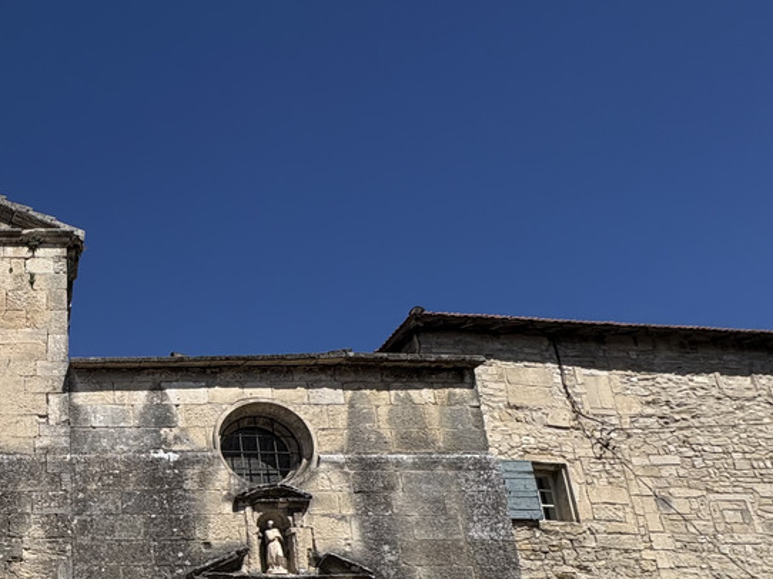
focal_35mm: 31
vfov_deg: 40.4
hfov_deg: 48.9
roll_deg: +1.5
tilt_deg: +11.1
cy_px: 565
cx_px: 16
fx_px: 692
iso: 50
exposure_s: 1/3106
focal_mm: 2.22
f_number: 2.2
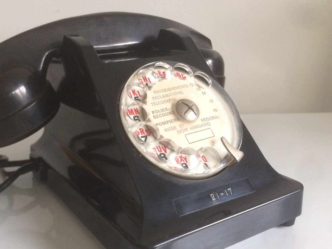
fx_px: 355
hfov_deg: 49.6
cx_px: 122
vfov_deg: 38.5
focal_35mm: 37
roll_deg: +0.7
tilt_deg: -21.9
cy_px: 149
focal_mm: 4.15
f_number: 2.2
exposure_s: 1/33
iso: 250
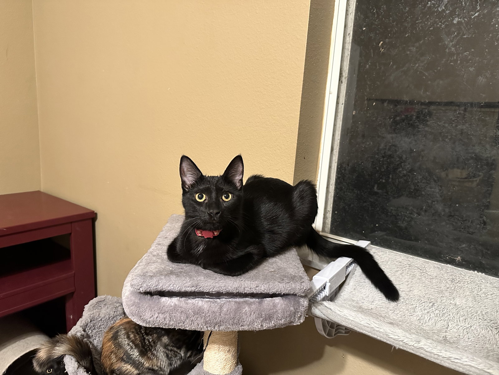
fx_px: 346
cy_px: 188
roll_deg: -3.2
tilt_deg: -12.0
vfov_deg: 56.8
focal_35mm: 24
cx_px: 250
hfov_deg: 71.6
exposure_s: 1/40
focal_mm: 6.86
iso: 800
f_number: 1.78
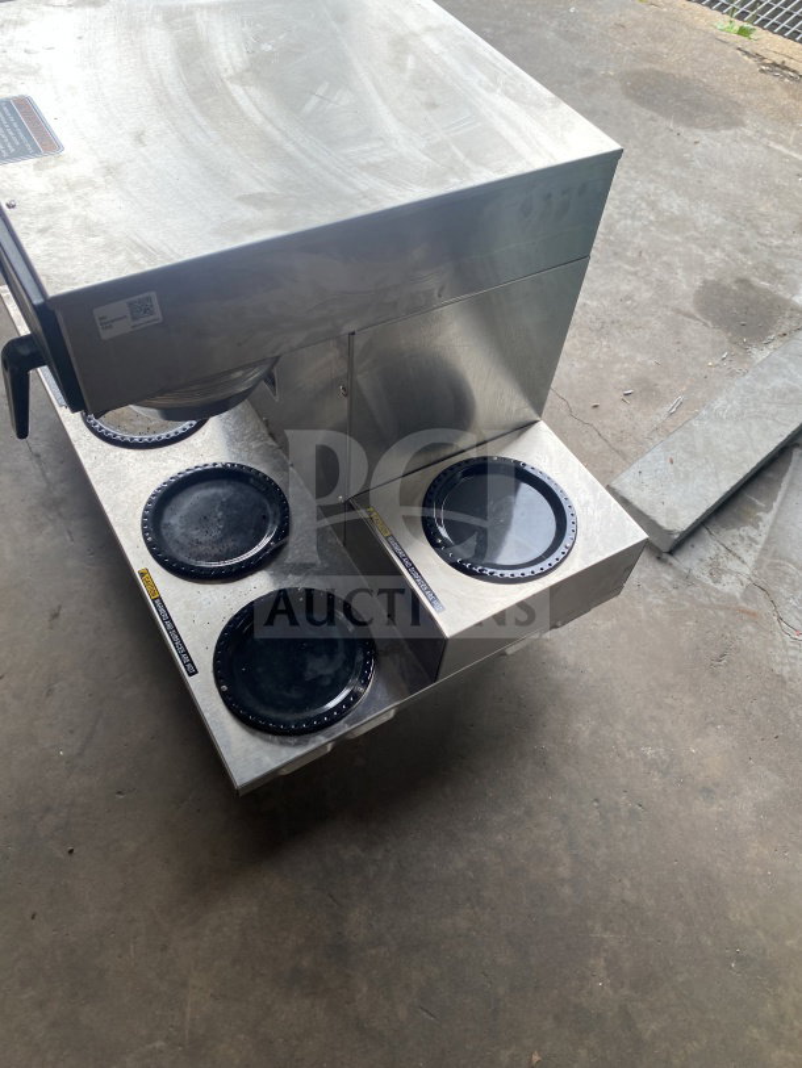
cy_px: 534
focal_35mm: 26
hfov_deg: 53.1
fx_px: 803
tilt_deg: -51.9
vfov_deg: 67.3
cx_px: 401
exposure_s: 1/197
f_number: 1.8
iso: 32
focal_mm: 4.25
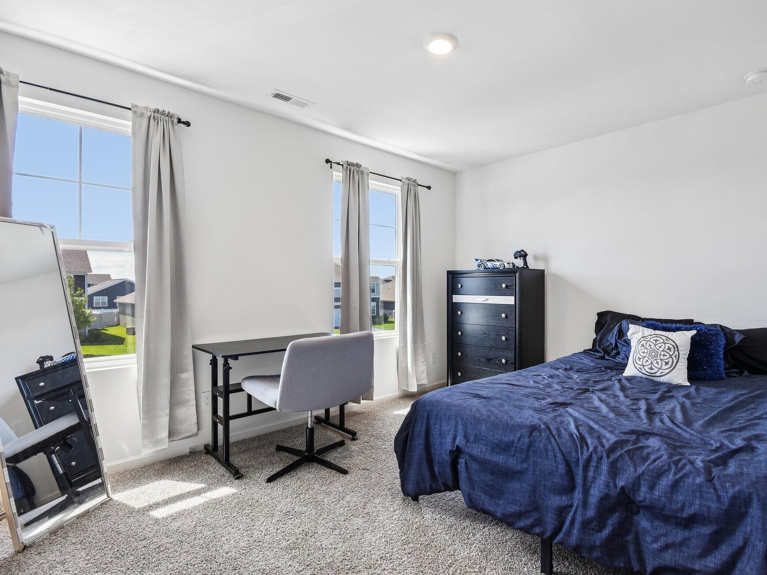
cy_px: 292
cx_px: 427
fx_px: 377
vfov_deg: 74.7
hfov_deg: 90.6
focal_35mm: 17
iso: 400
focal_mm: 10
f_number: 8
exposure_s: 1/50
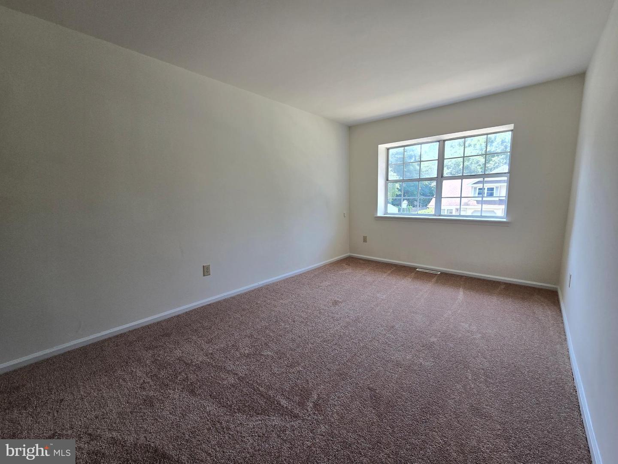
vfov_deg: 89.9
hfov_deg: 106.2
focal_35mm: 13
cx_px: 309
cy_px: 232
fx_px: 232
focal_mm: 2.2
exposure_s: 1/120
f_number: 2.2
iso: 64
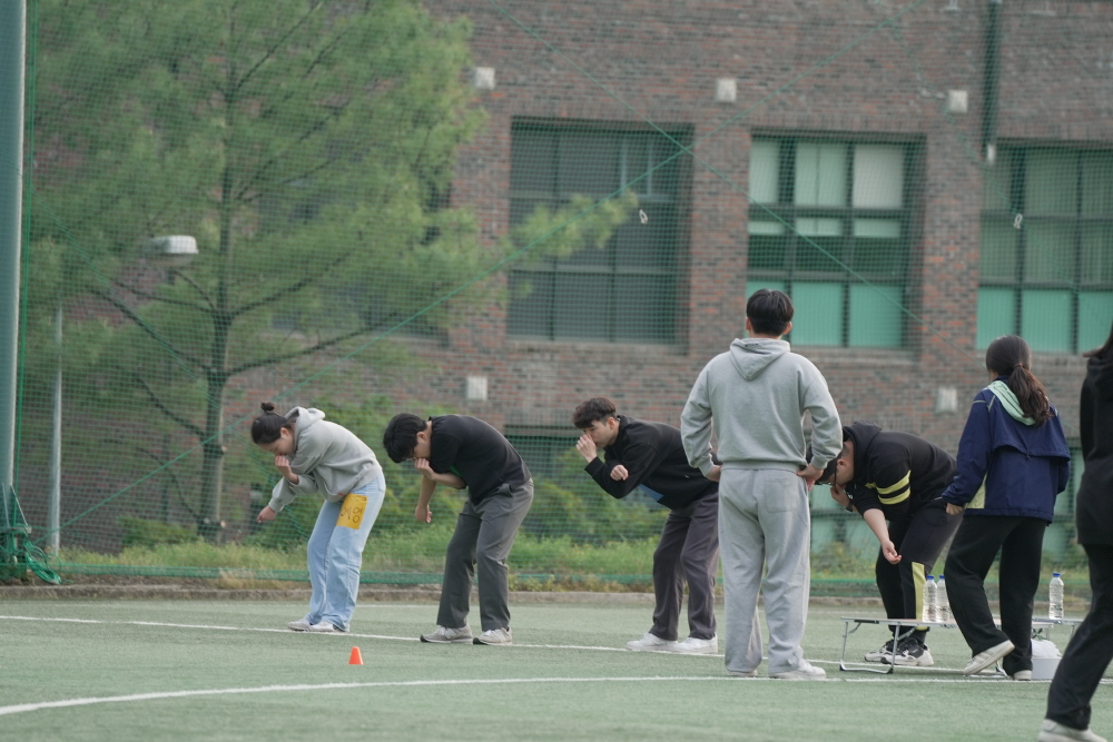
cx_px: 556
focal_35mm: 247
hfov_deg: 8.3
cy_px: 371
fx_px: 7637
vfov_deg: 5.6
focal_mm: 247
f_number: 5.6
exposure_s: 1/200
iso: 500
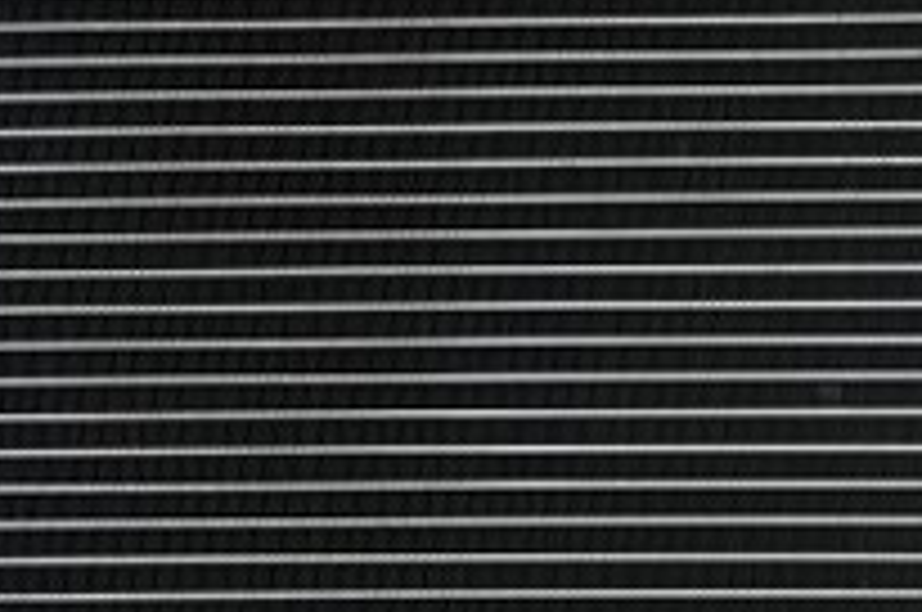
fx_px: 3375
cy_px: 432
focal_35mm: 132
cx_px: 274
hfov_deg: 15.5
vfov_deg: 10.3
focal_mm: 30
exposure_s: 1/50
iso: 500
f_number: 4.8
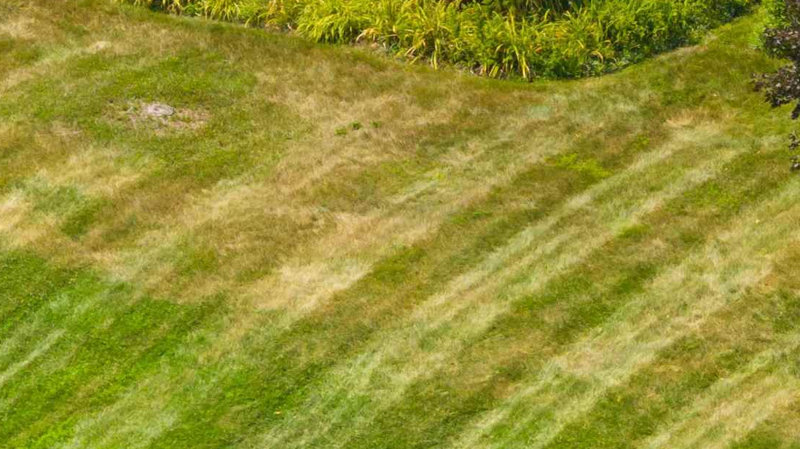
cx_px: 521
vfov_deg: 2.4
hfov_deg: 4.3
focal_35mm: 506
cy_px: -325
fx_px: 10731
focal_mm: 30.71
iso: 100
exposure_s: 1/320
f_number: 3.4
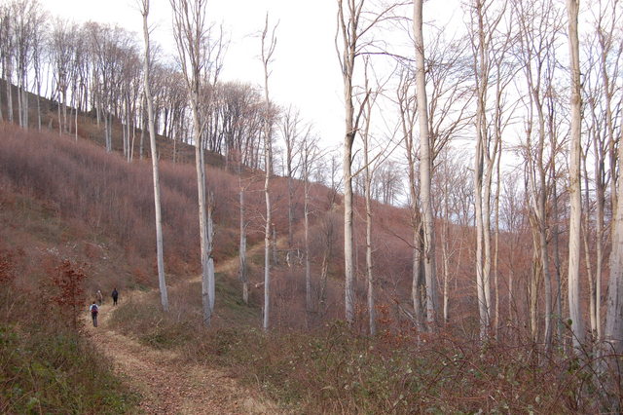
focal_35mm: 46
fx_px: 804
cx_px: 312
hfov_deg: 42.3
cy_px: 208
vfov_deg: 28.9
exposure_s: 1/160
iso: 400
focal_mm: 31
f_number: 6.3
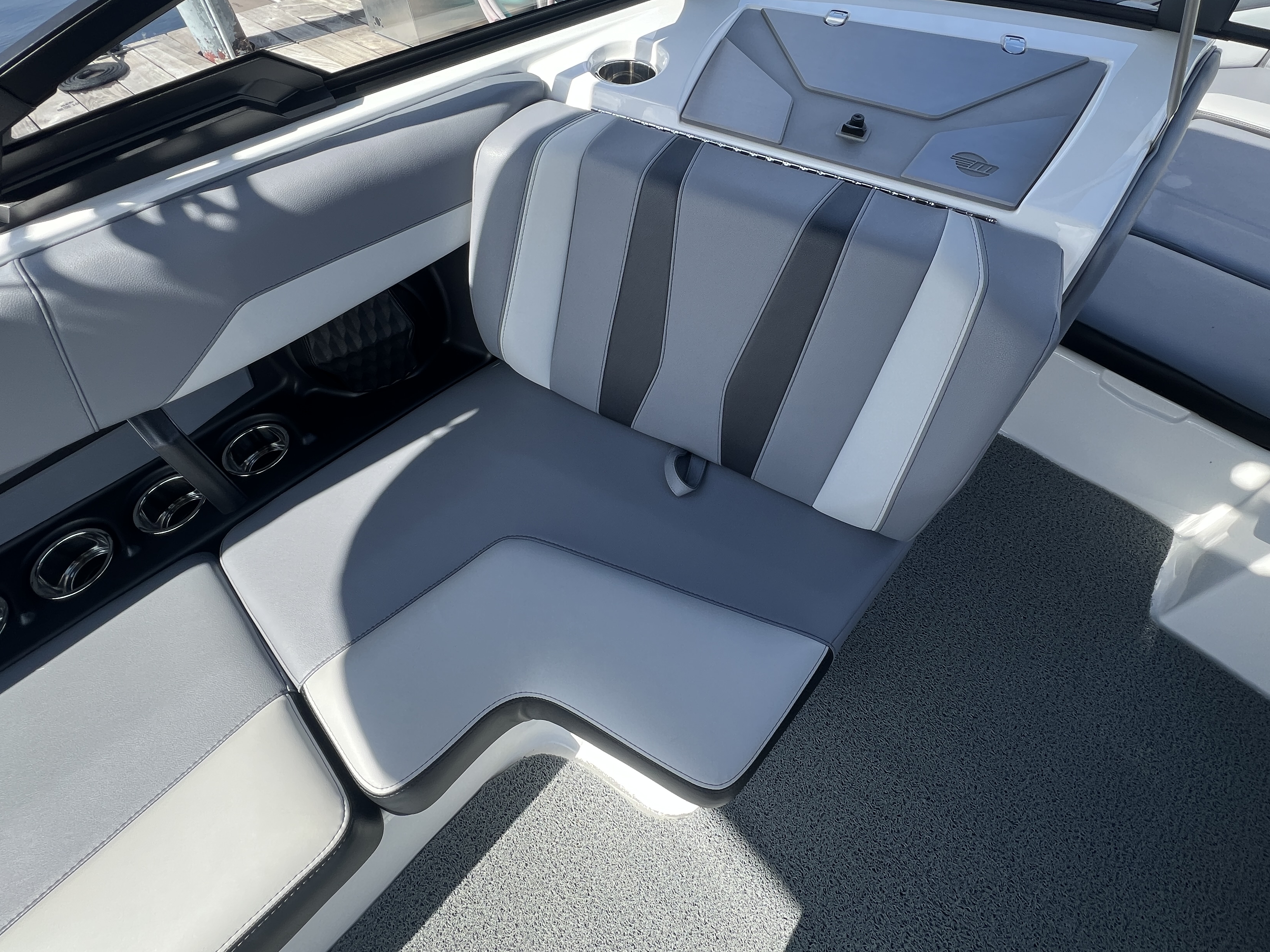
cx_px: 656
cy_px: 371
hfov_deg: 94.5
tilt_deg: -48.1
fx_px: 587
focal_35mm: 16
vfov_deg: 77.0
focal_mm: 1.57
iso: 32
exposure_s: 1/357
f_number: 1.8
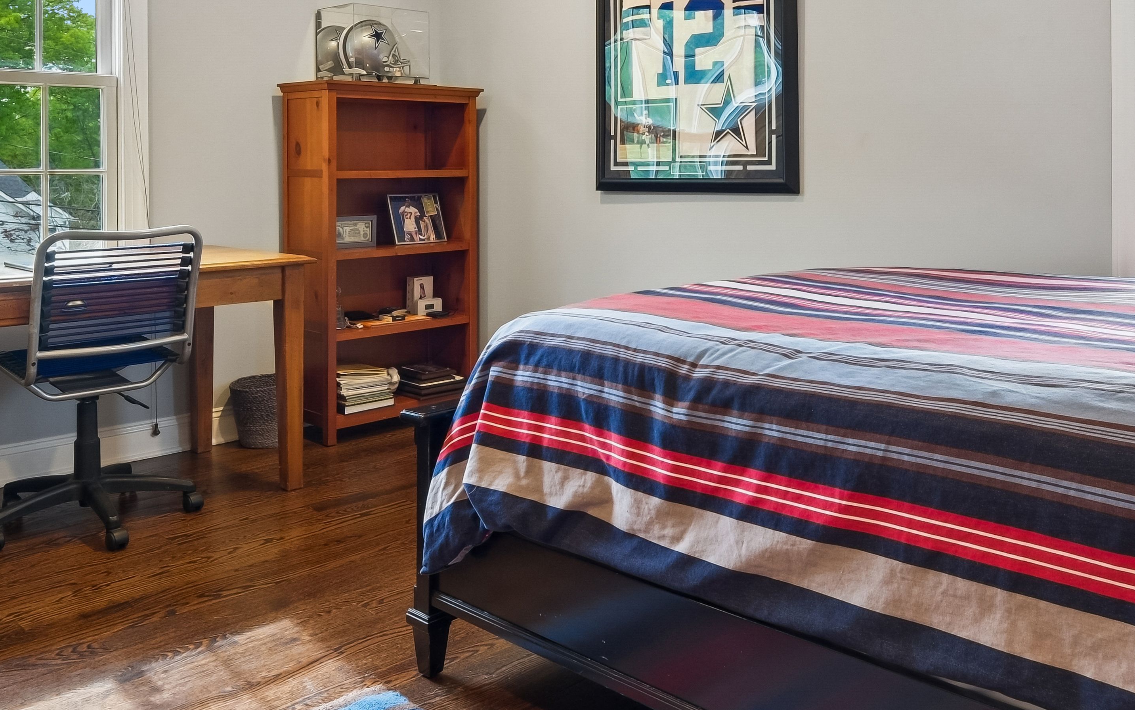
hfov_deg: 58.1
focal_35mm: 33
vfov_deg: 37.5
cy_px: 184
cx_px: 598
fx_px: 1021
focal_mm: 8
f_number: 8
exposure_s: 1/4
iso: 200
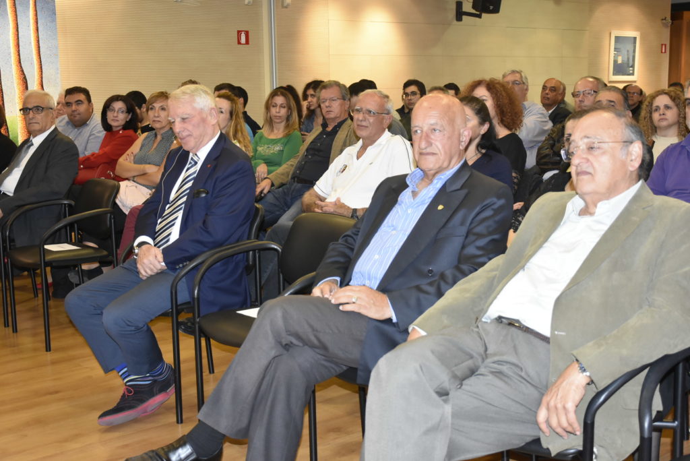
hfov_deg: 41.1
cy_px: 230
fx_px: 920
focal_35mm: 48
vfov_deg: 28.1
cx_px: 345
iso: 1600
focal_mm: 32
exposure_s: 1/60
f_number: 5.6
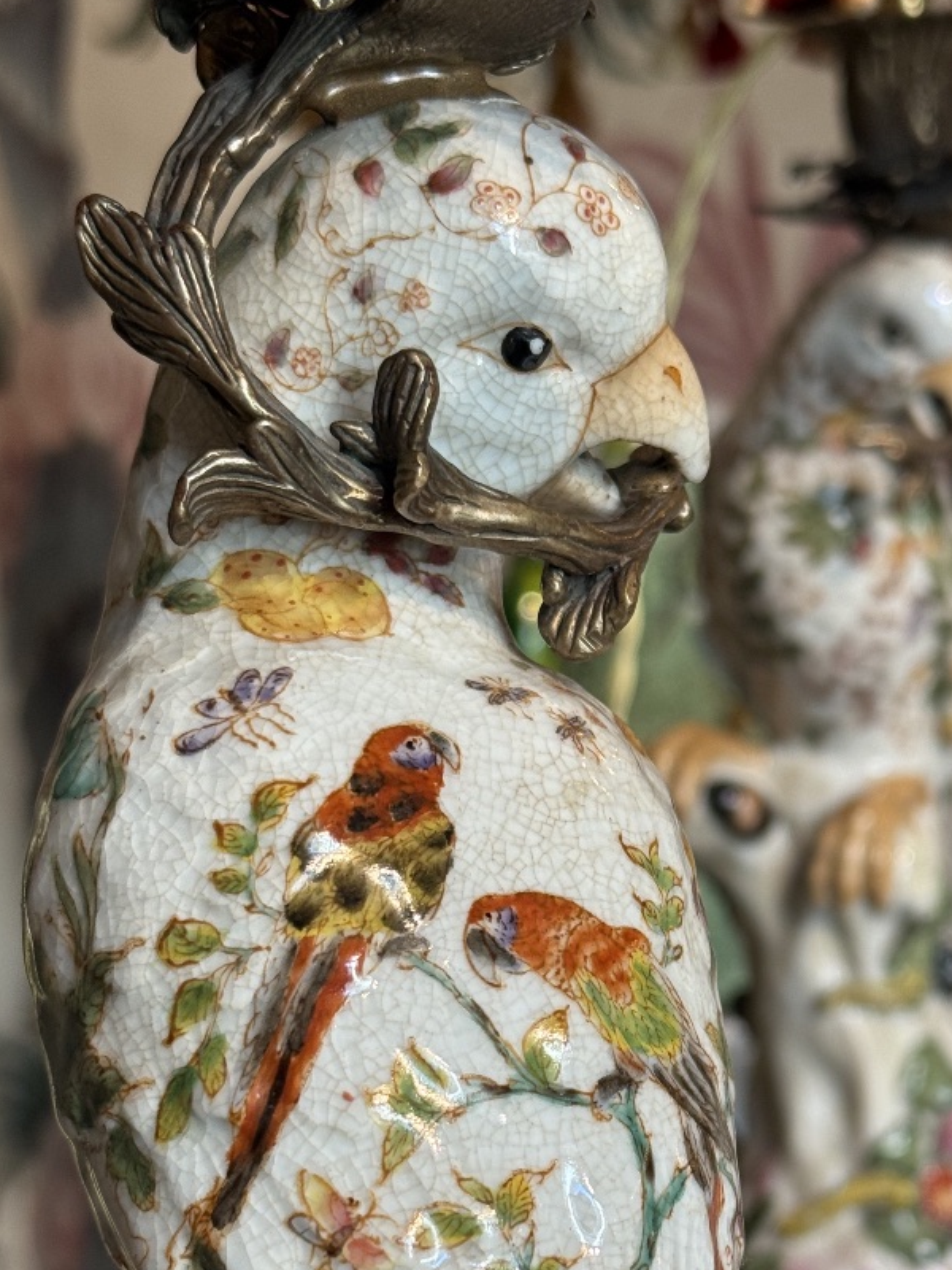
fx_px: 2640
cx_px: 673
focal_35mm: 72
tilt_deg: -9.2
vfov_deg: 26.9
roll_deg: +2.2
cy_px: 852
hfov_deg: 20.3
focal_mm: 6.76
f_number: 1.78
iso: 80
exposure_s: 1/50
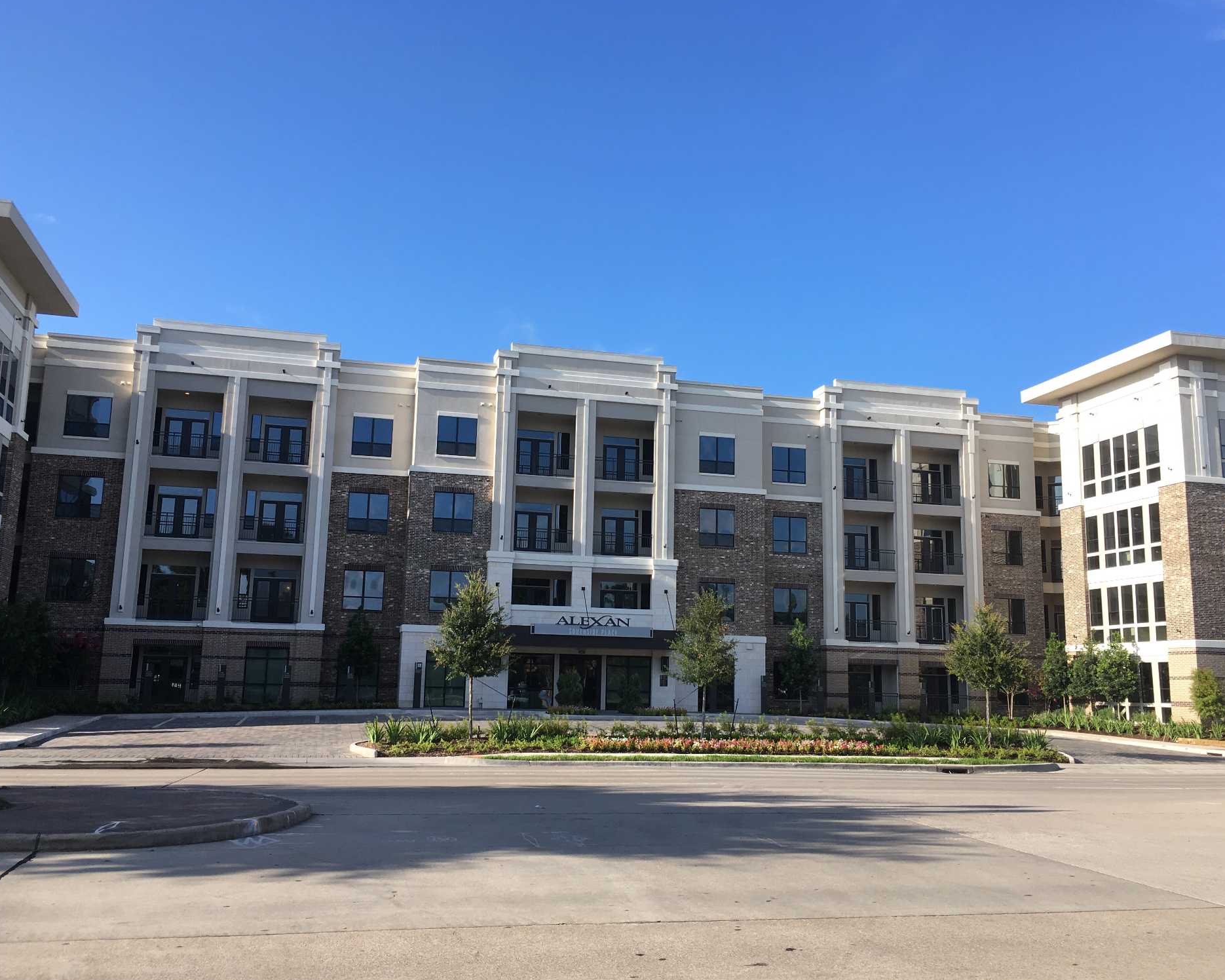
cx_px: 614
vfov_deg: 47.1
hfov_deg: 57.2
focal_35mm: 31
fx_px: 1124
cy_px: 486
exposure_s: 1/836
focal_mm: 4.15
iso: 25
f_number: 2.2
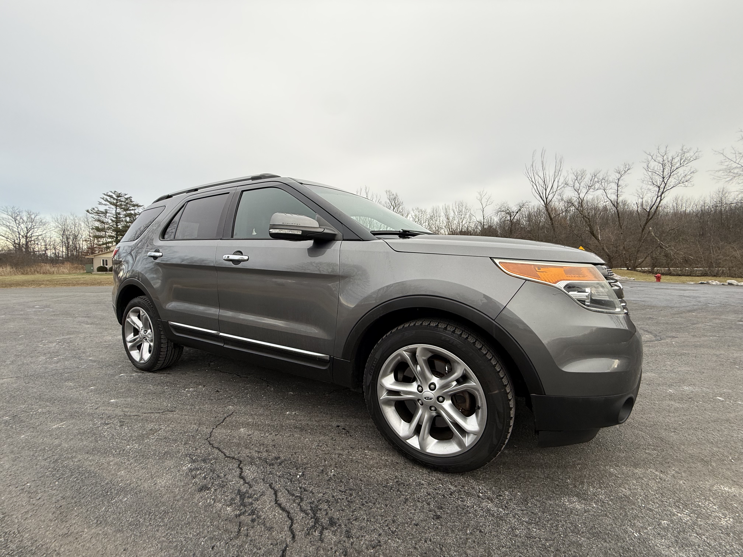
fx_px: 300
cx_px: 372
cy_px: 278
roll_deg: -1.4
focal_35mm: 14
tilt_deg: -0.3
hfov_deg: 102.1
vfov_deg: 85.7
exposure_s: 1/184
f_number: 2.2
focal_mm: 2.22
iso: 50
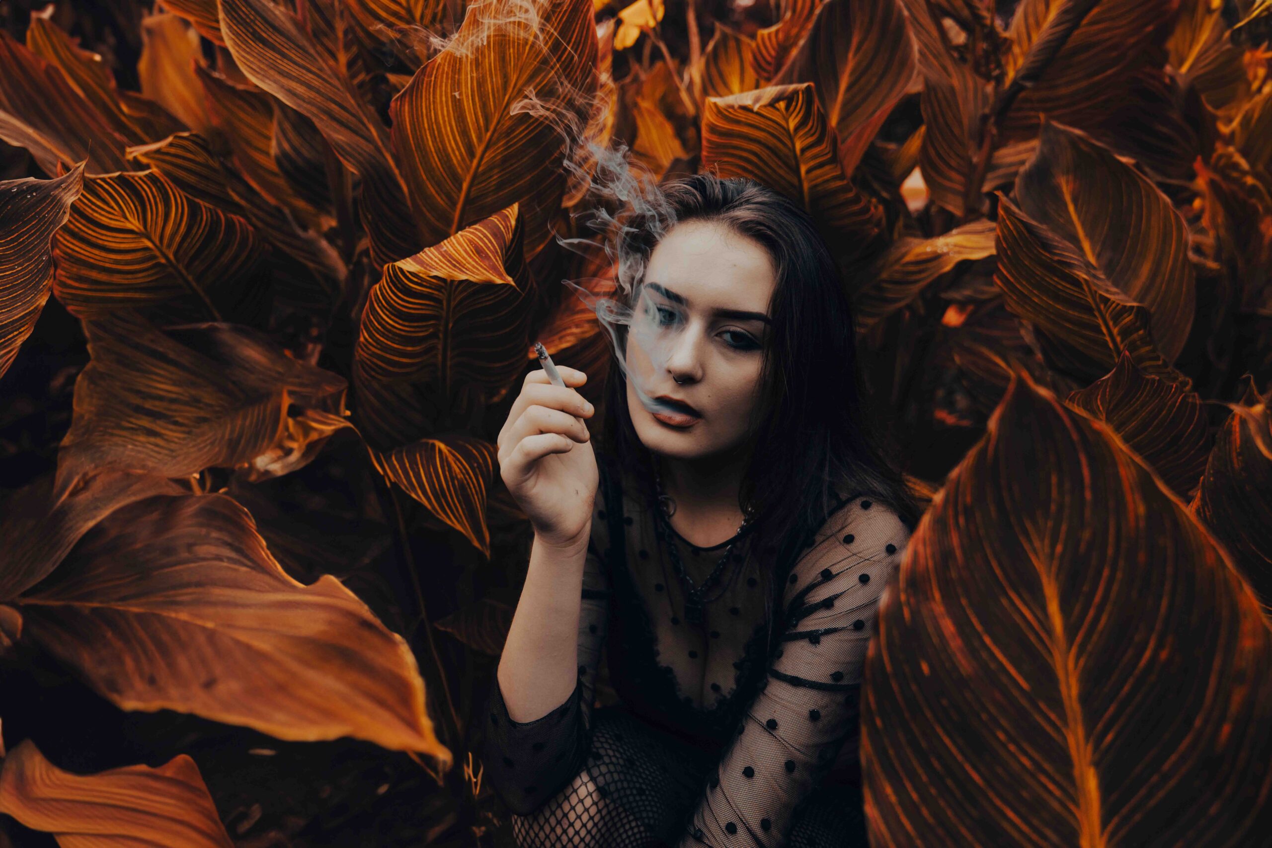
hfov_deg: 73.7
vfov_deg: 53.1
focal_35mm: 24
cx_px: 636
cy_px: 424
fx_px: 848
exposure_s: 1/500
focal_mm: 24
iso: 160
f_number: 2.8
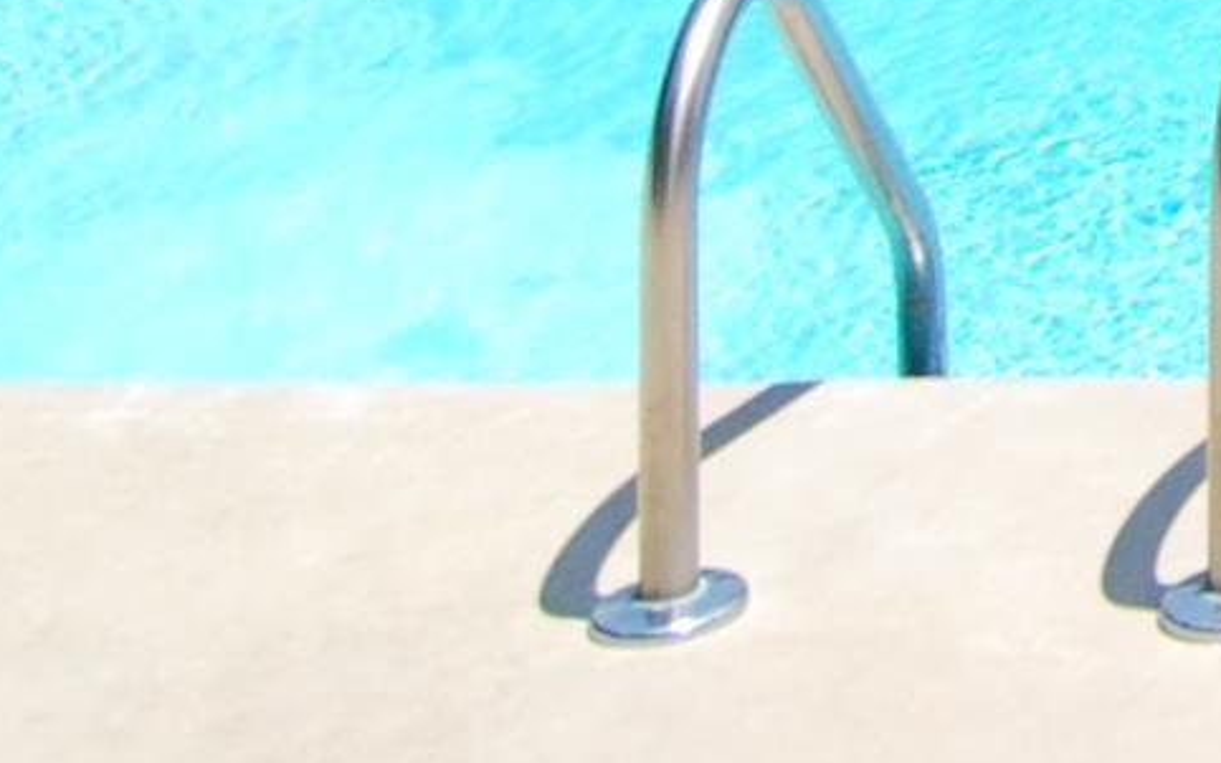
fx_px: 4292
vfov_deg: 8.3
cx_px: 2759
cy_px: -1670
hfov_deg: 13.0
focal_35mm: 129
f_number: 4.5
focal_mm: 14
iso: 400
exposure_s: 1/3200
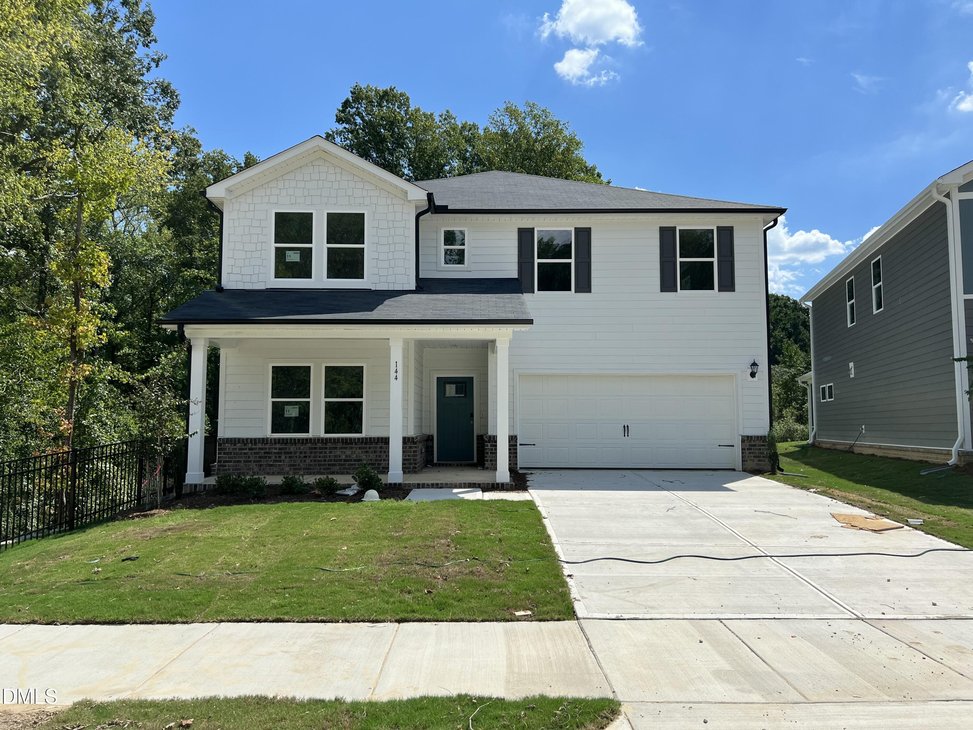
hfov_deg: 67.3
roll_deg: -0.7
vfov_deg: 53.1
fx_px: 731
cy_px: 365
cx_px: 486
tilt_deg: +7.2
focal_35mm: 26
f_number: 1.5
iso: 50
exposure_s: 1/5882
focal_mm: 5.7
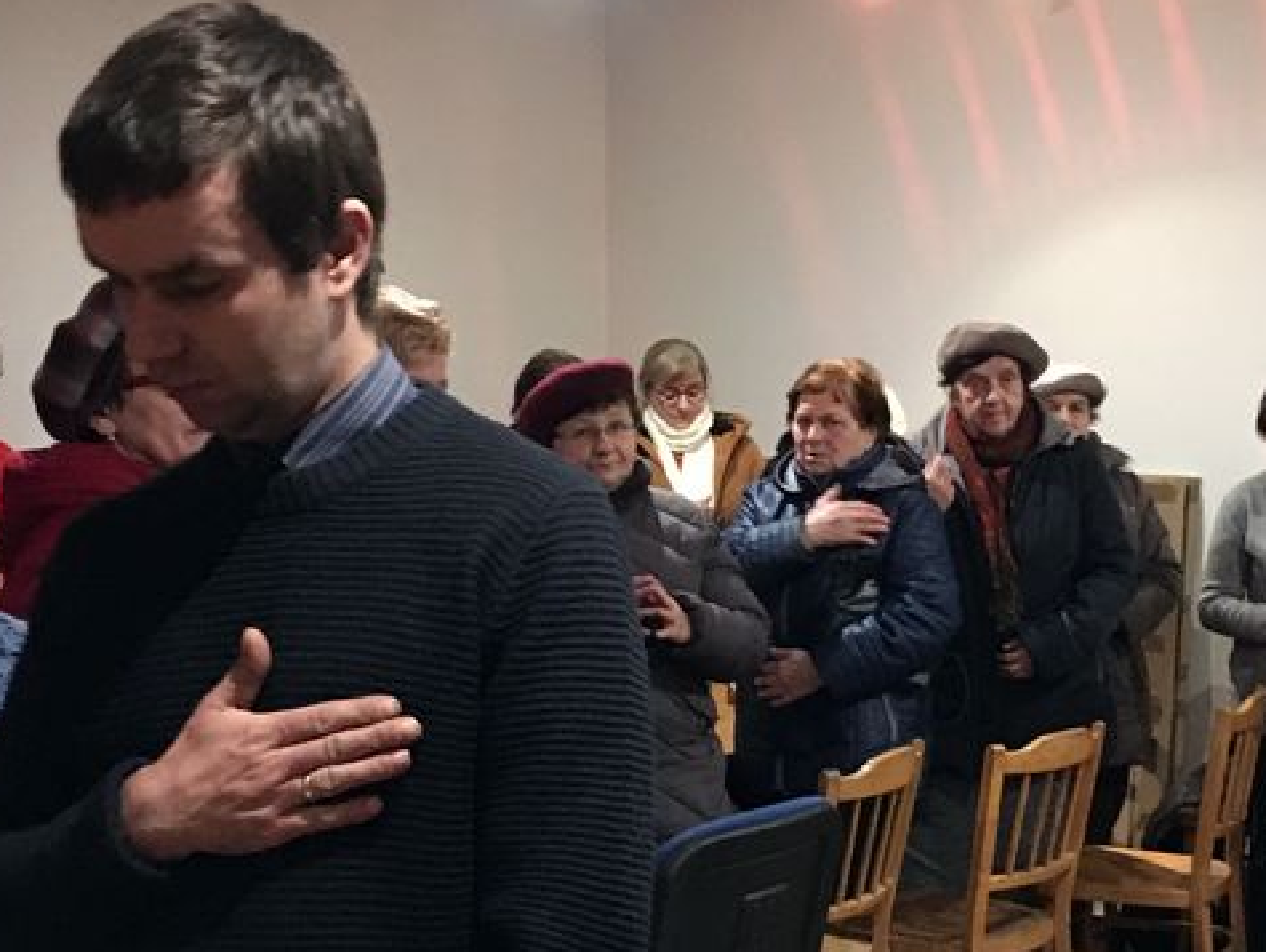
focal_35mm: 61
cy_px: 589
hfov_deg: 31.3
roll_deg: +0.3
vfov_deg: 24.0
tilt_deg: -4.7
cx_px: 872
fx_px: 2233
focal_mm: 4.15
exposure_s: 1/17
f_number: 2.2
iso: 400
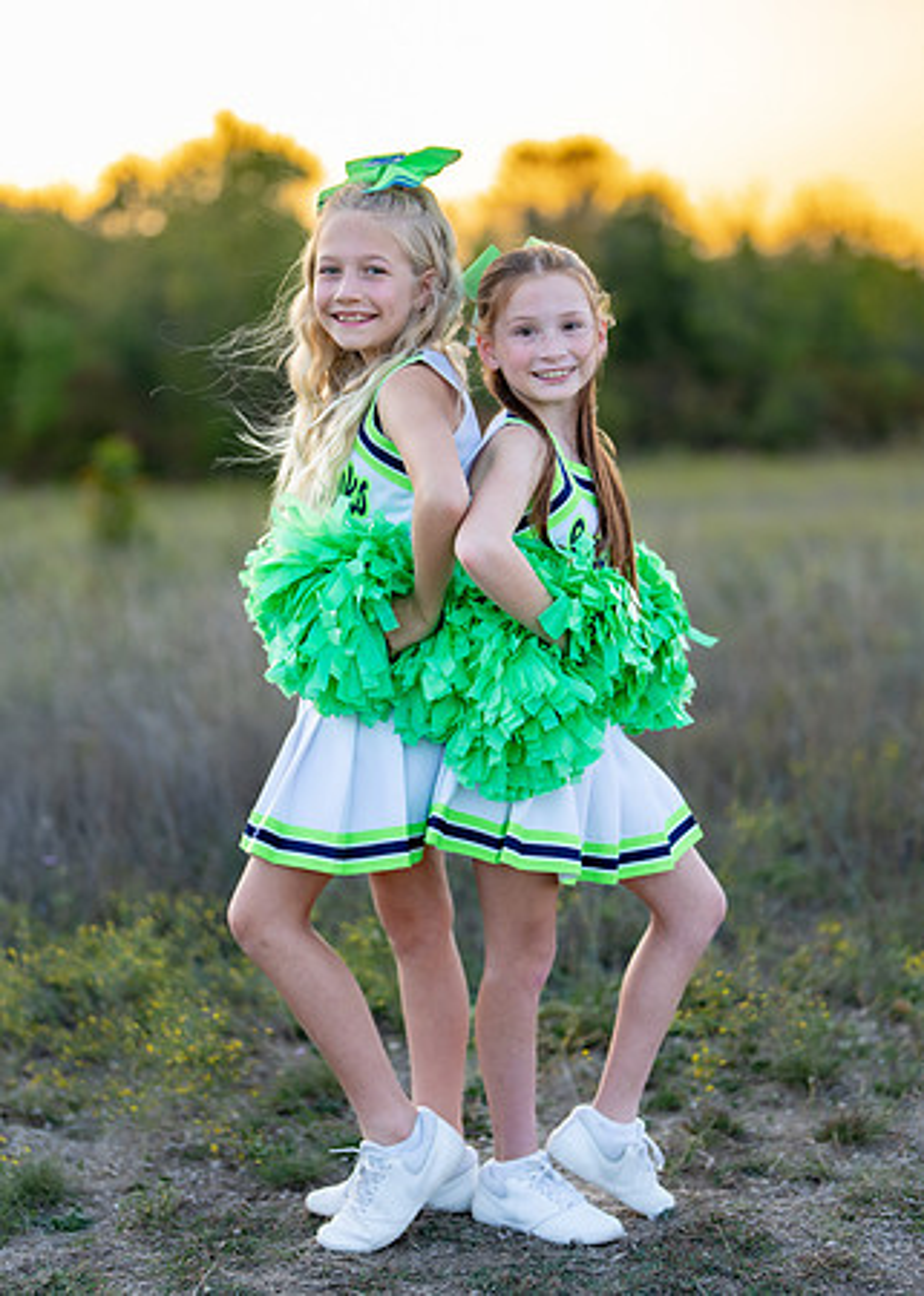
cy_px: 661
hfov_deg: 18.2
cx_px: 487
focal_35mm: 78
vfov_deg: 25.3
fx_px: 2885
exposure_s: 1/640
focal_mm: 50
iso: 100
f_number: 1.2
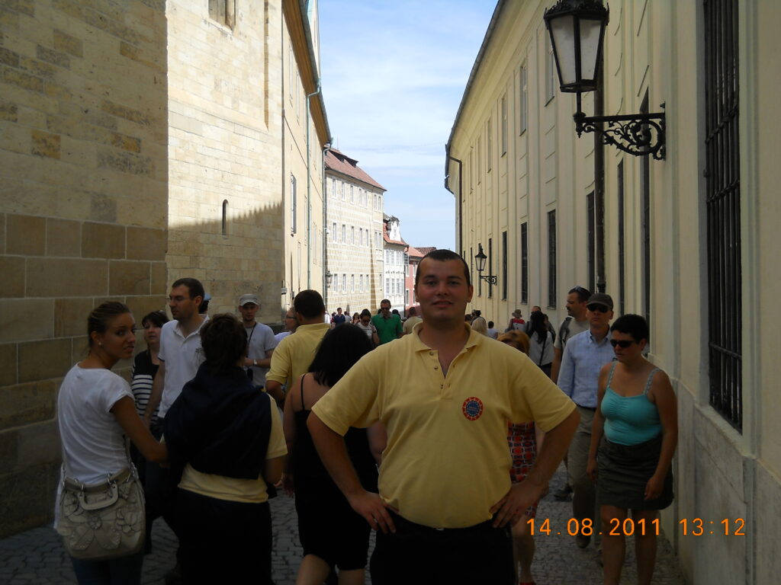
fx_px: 925
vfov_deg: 35.1
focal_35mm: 41
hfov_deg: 45.8
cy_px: 292
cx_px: 390
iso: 80
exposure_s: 1/250
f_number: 5.5
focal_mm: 6.72
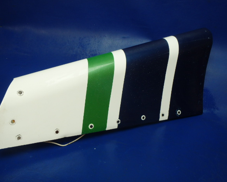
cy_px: 93
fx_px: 201
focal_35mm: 30
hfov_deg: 58.7
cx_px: 104
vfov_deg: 48.5
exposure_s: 1/40
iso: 200
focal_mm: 5
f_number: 3.9
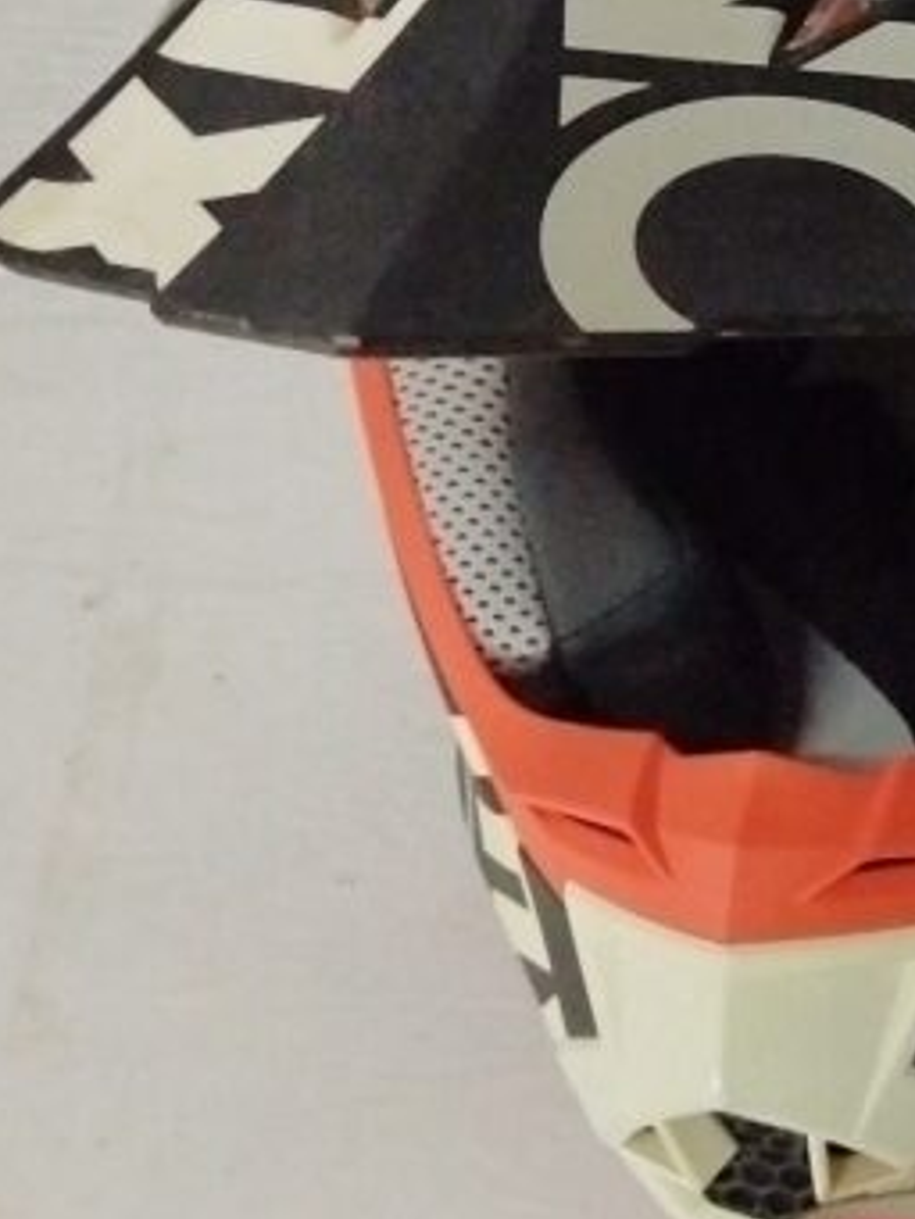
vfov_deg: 24.9
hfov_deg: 16.5
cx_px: 1523
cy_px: 450
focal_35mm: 78
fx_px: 2747
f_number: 1.8
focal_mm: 4.25
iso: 7000
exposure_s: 1/95.1
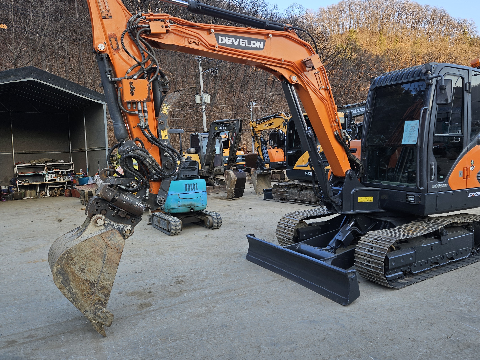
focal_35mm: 27
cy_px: 156
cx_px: 271
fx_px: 374
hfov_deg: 65.1
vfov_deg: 51.2
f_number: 1.8
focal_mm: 5.4
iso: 25
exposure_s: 1/233
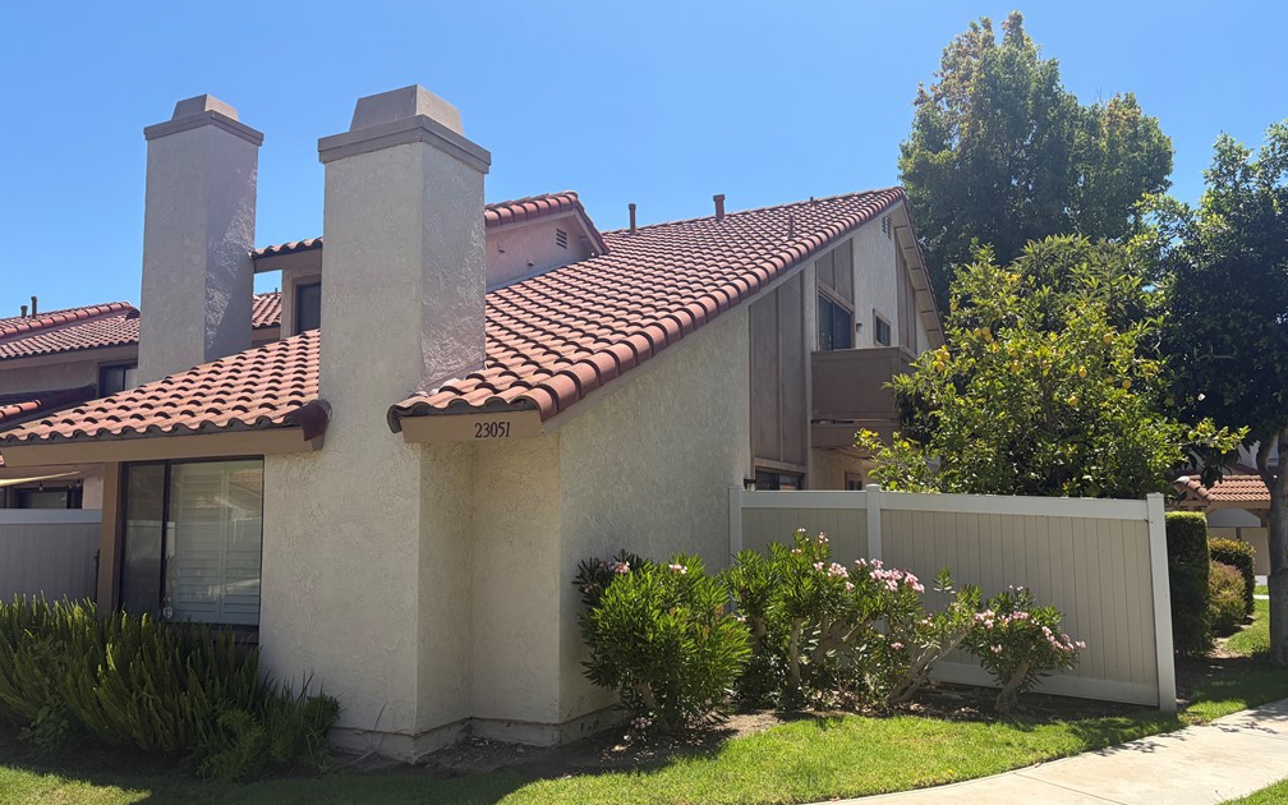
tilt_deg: +7.3
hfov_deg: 66.5
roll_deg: +1.2
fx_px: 983
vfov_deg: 44.5
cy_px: 418
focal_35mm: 28
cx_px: 649
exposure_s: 1/2639
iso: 50
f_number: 1.6
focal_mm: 5.96
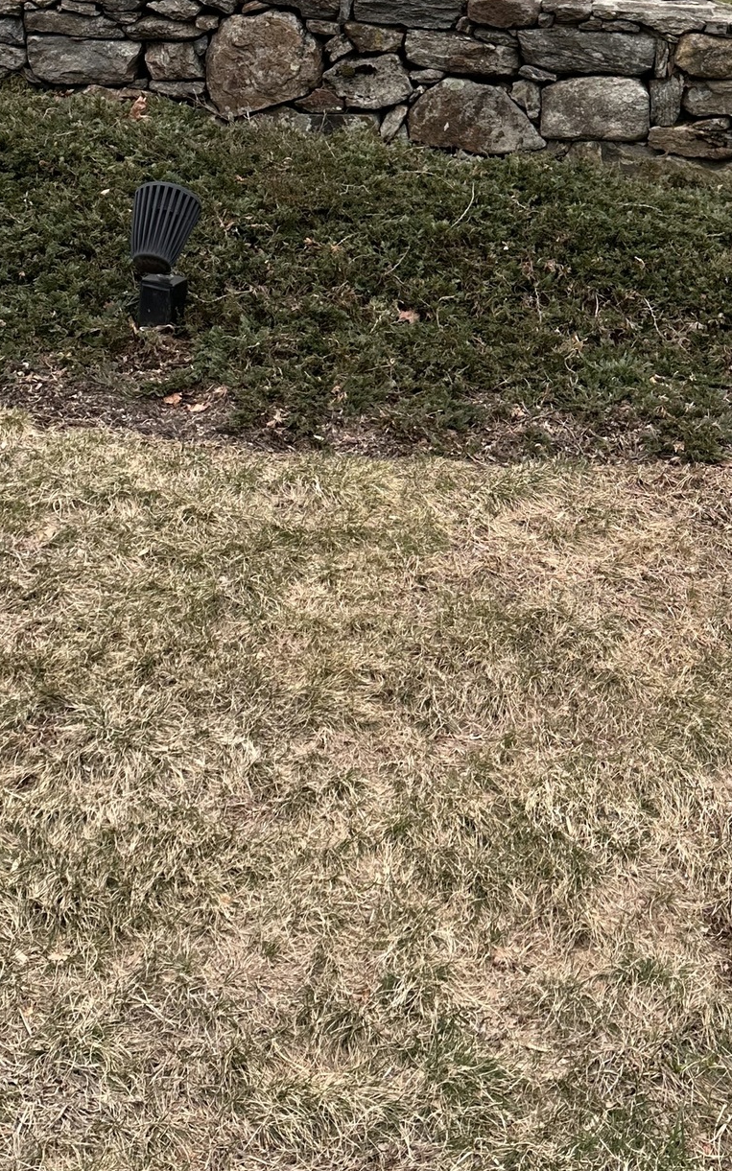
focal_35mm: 48
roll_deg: -3.4
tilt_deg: -12.8
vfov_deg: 40.4
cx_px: 557
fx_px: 1532
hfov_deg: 26.5
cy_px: 265
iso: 80
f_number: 1.78
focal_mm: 6.86
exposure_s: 1/762
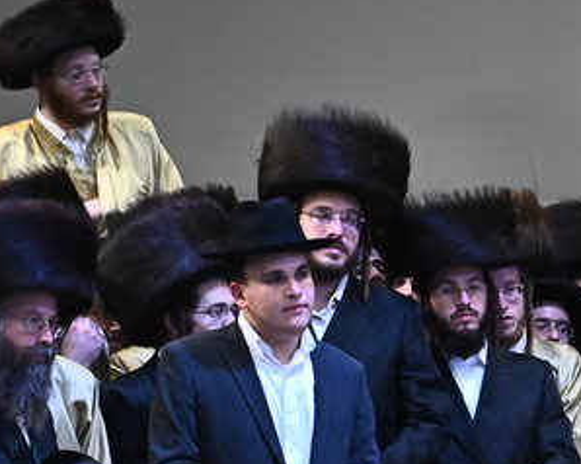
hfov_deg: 6.1
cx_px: 1098
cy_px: 541
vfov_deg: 5.0
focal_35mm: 309
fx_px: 5310
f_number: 9
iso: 3200
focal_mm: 70
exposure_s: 1/100
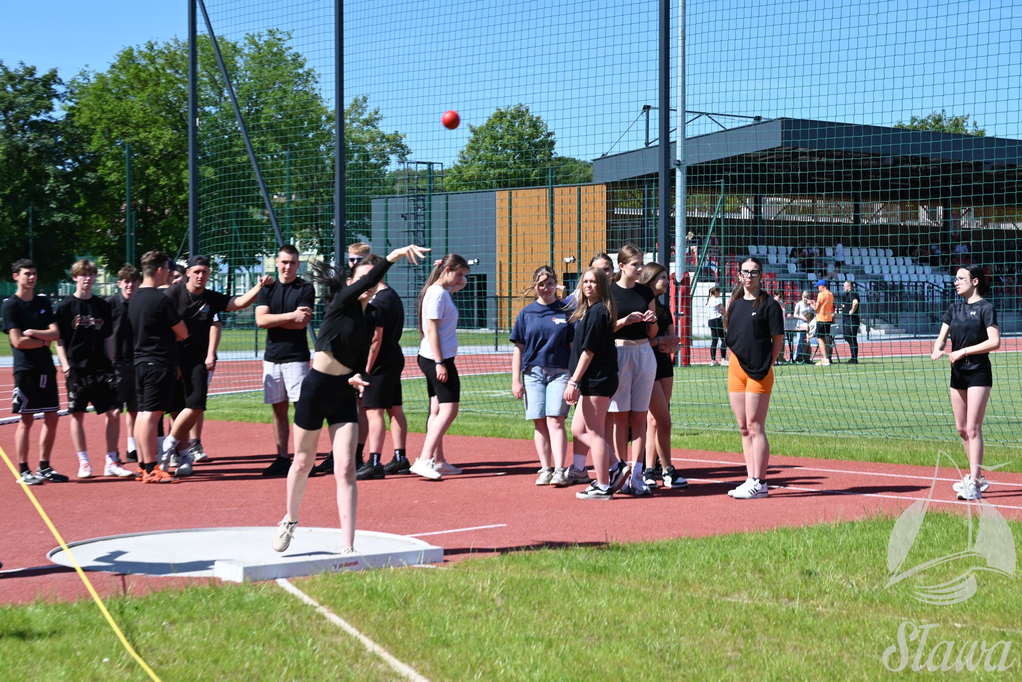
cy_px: 341
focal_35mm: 70
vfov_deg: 19.5
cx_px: 511
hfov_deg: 28.8
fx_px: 1988
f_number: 6.3
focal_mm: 70
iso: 100
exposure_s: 1/320
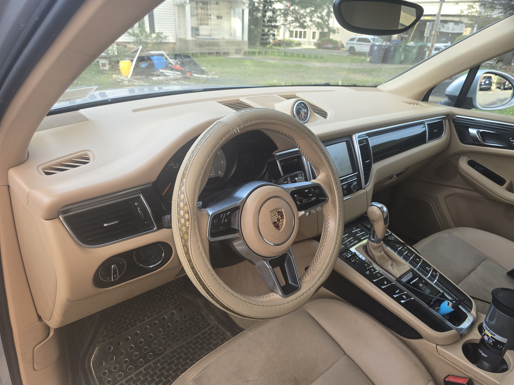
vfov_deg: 56.8
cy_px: 190
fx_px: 356
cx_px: 266
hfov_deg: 71.6
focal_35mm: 24
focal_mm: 6.3
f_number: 1.7
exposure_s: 1/60
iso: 16
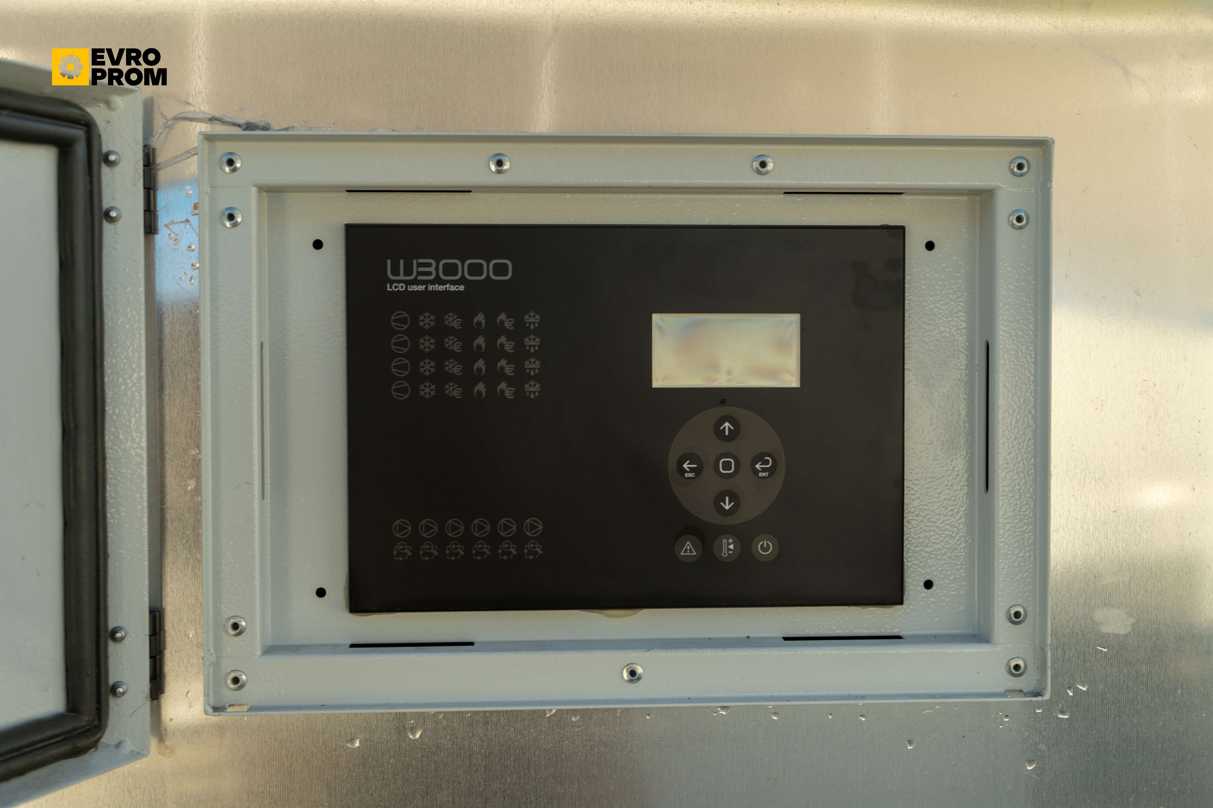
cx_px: 606
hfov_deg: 46.4
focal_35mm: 42
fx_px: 1415
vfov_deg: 31.9
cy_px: 404
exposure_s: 1/80
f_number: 4
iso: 125
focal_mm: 42
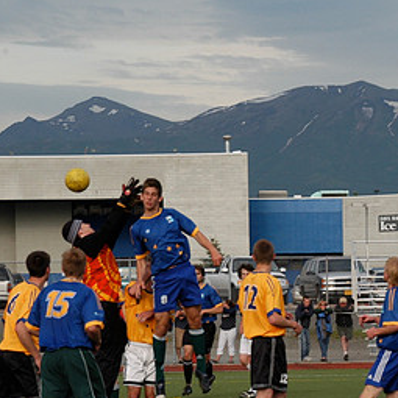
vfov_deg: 7.5
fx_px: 3018
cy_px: 285
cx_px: 287
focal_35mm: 232
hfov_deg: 7.5
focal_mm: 80
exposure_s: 1/350
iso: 400
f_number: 10
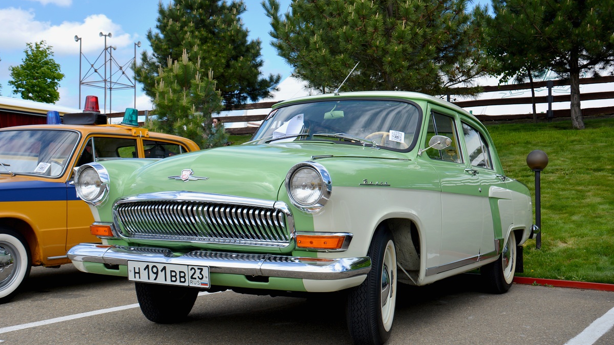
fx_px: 667
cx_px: 307
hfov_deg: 49.4
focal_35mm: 41
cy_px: 176
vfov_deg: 29.0
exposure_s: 1/250
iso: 100
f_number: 8
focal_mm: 26
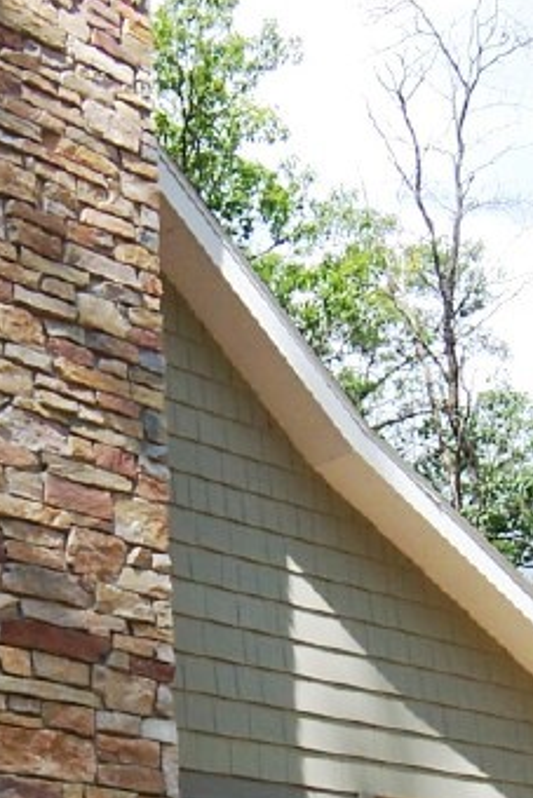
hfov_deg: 18.9
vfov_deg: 27.7
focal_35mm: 72
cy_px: 591
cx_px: 214
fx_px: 1597
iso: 64
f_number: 5.6
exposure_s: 1/125
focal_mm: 3.8
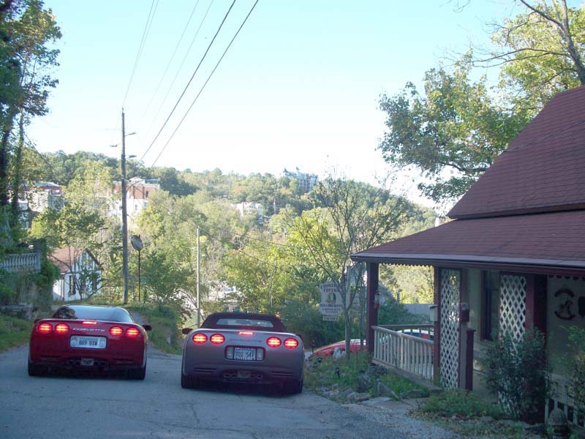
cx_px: 292
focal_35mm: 47
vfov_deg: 30.9
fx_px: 794
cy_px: 220
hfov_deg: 40.4
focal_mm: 9.86
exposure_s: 1/250
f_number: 2.9
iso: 64
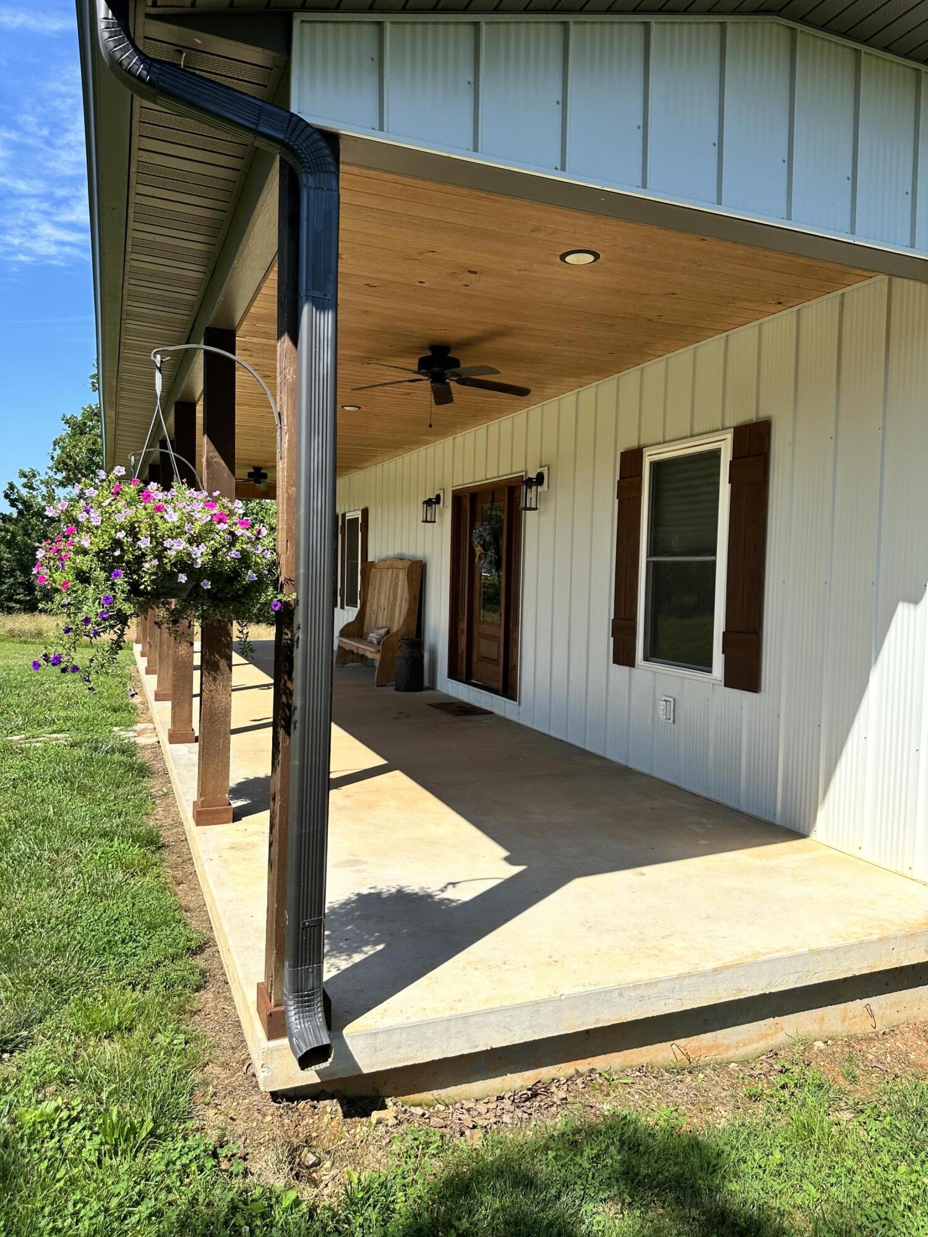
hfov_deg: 56.8
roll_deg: -2.7
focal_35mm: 24
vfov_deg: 71.6
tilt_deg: -1.8
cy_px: 618
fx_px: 858
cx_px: 464
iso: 80
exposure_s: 1/2809
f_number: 1.78
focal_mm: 6.86
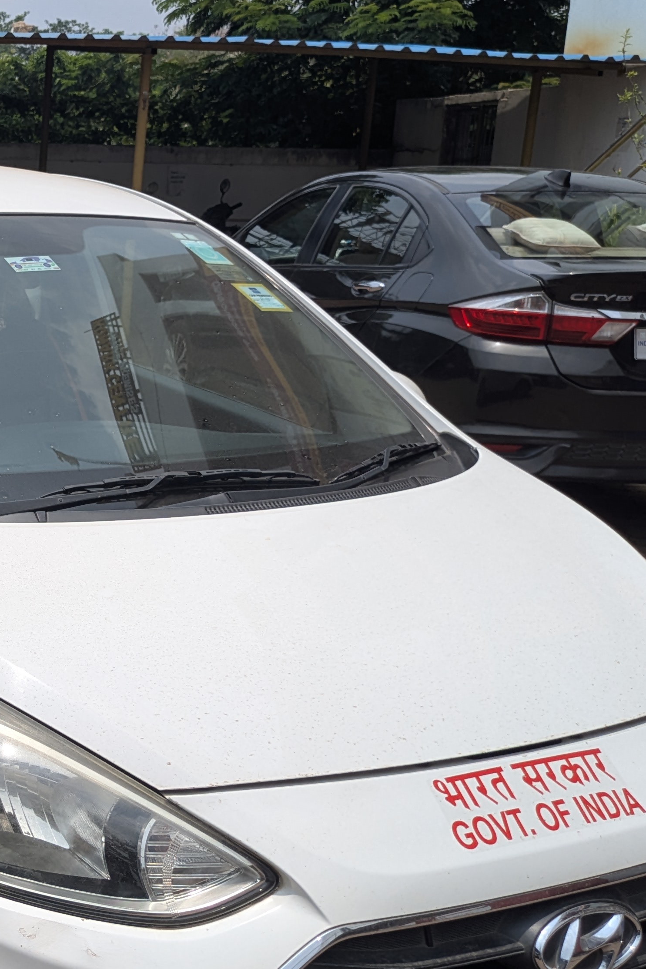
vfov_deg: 36.8
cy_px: 523
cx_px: -194
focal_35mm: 54
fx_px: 1453
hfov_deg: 22.4
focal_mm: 5.43
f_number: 1.89
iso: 51
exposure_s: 1/3086
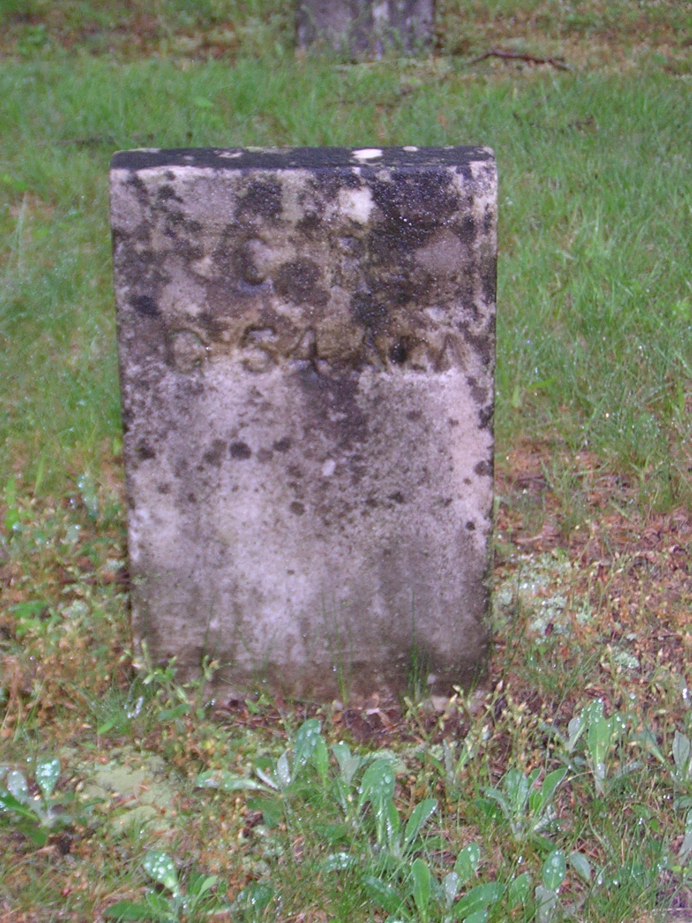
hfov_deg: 14.8
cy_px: 462
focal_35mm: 100
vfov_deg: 19.6
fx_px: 2665
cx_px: 346
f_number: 4.5
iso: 246
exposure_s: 1/60.1
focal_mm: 13.1
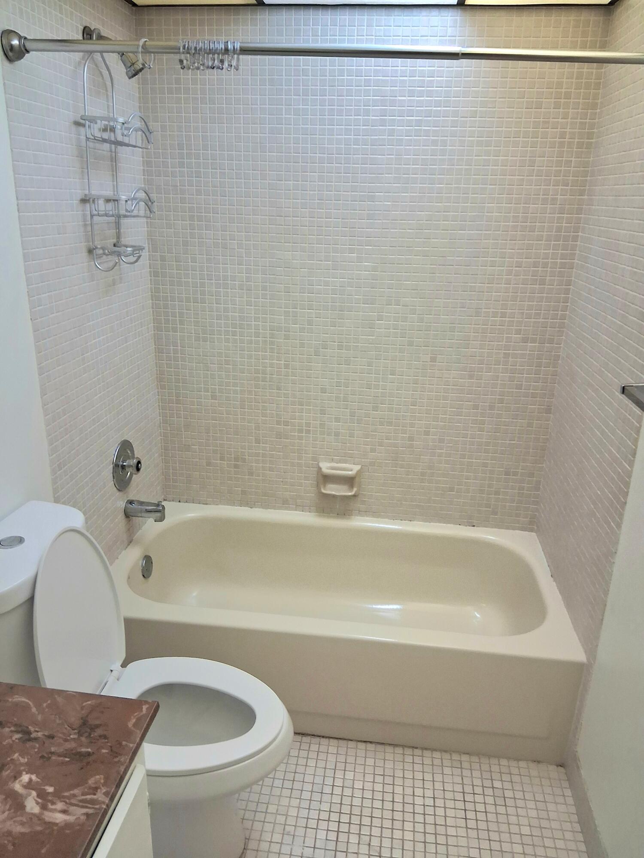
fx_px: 645
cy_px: 429
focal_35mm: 26
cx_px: 322
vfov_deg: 67.3
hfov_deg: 53.1
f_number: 1.8
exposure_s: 1/120
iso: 400
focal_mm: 3.98
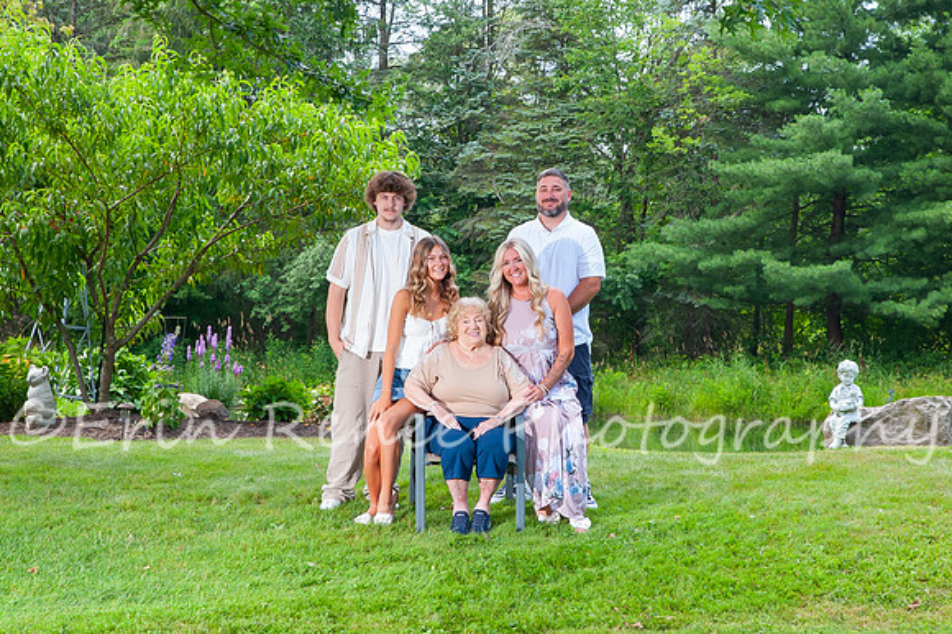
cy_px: 253
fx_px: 2866
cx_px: 550
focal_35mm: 108
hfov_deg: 18.8
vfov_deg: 12.6
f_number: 14
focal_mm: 70
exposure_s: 1/100
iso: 800
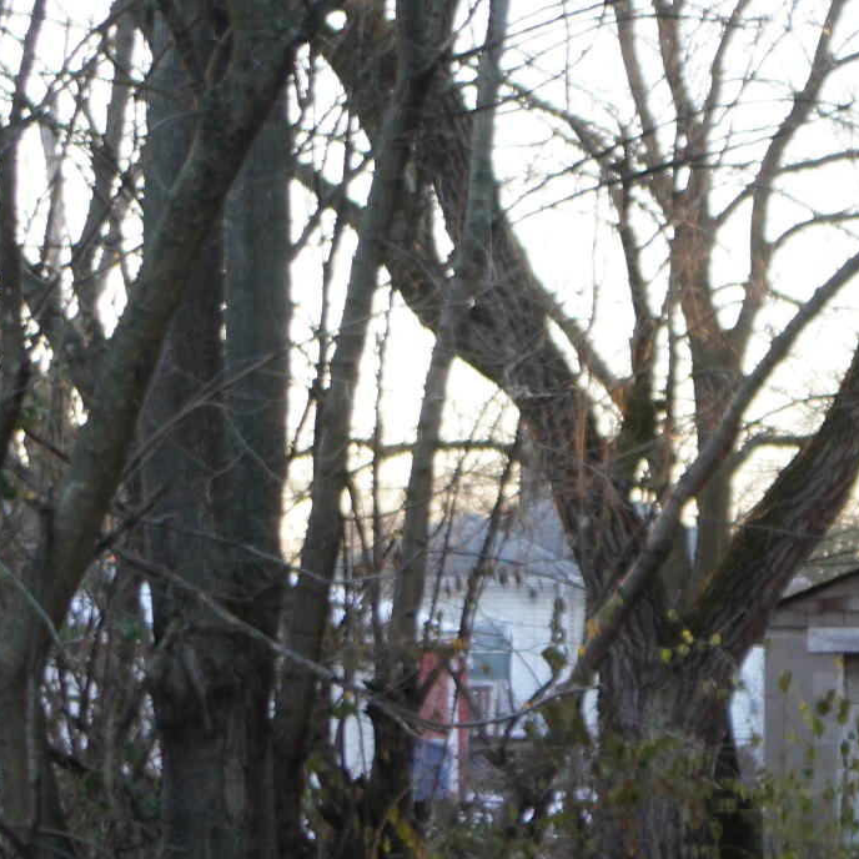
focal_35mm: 100
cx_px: 1227
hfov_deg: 16.1
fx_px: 2808
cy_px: 769
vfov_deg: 17.2
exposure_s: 1/60
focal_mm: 18
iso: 200
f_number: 4
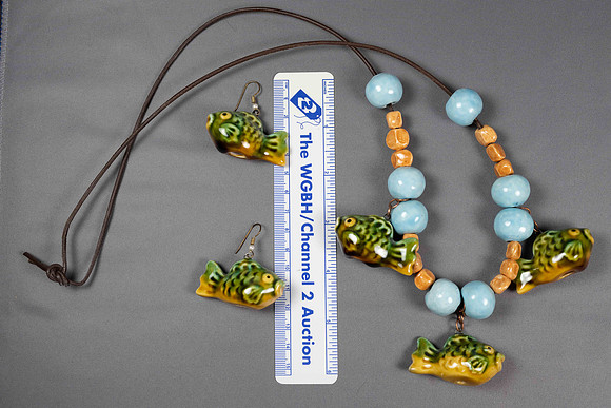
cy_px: 204
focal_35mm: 48
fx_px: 815
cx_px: 306
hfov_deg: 41.1
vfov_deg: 28.1
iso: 400
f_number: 9
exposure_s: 1/80
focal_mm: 48
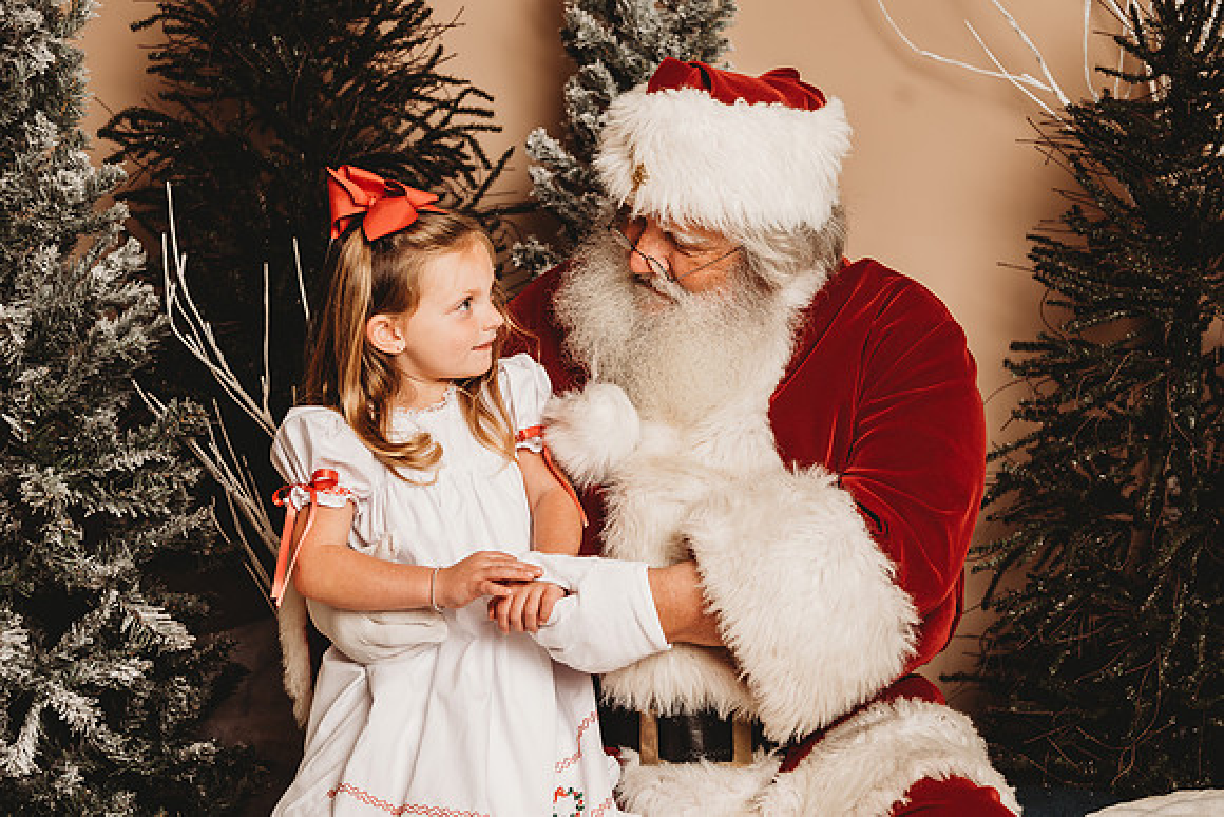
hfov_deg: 34.5
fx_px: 1972
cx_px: 612
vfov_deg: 23.4
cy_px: 408
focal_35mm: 58
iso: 100
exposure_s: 1/160
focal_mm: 58
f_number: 4
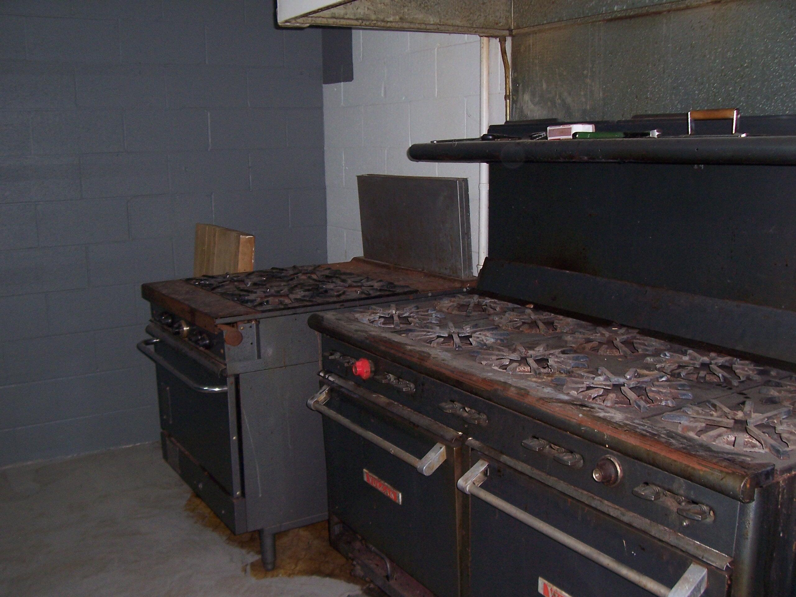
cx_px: 398
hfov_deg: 54.0
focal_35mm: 34
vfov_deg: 41.8
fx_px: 782
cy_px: 298
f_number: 2.7
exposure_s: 1/60
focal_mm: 5.6
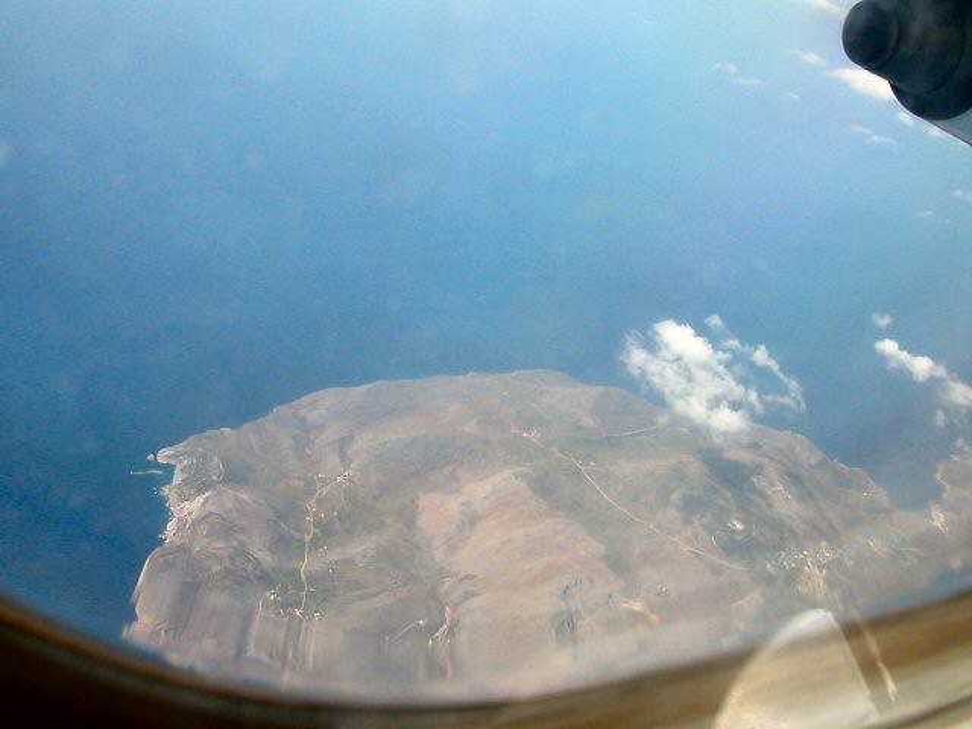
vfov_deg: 38.7
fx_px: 1039
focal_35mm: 37
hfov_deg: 50.1
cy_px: 364
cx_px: 486
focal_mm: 5.6
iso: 100
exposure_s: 1/428
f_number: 4.5
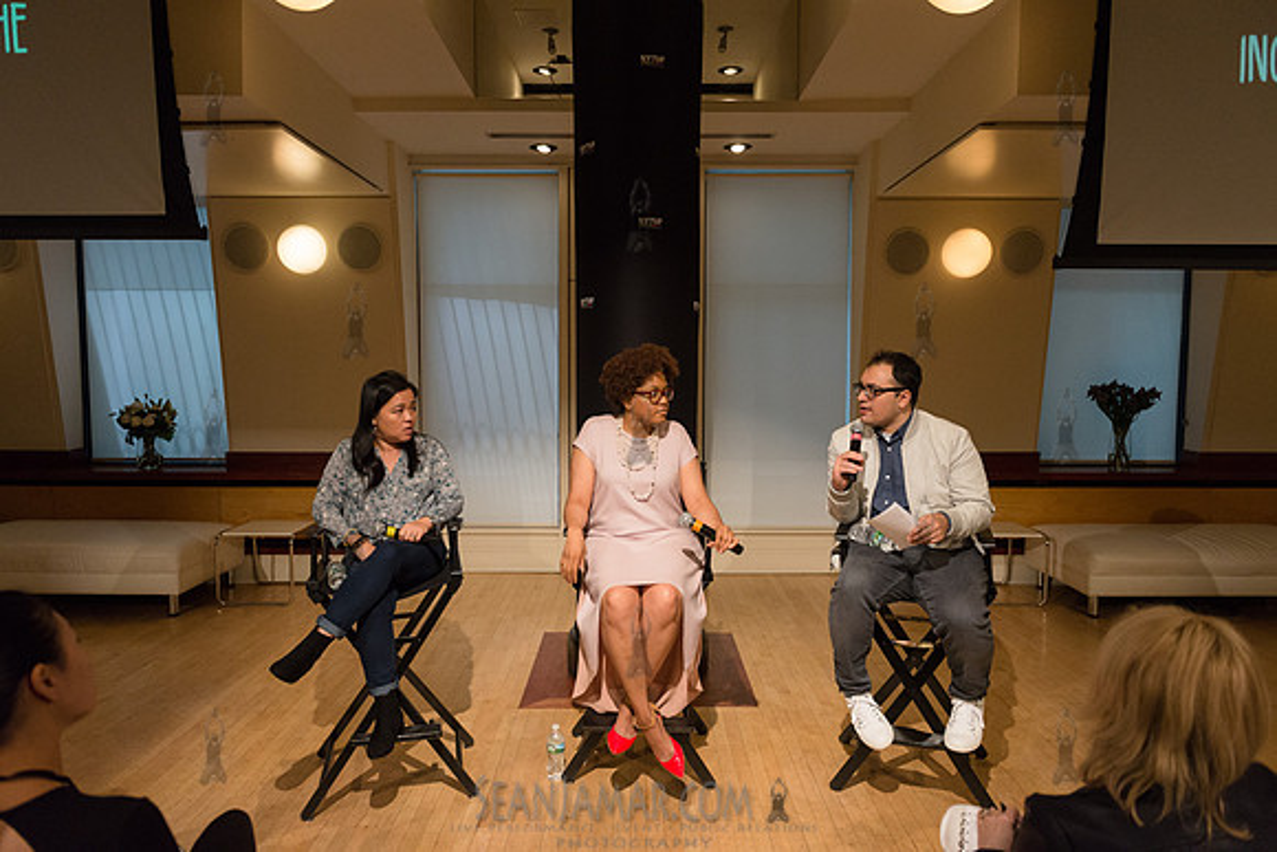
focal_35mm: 24
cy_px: 426
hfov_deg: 73.7
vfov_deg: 53.2
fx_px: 851
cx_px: 638
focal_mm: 24
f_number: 4
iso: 2500
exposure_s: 1/500
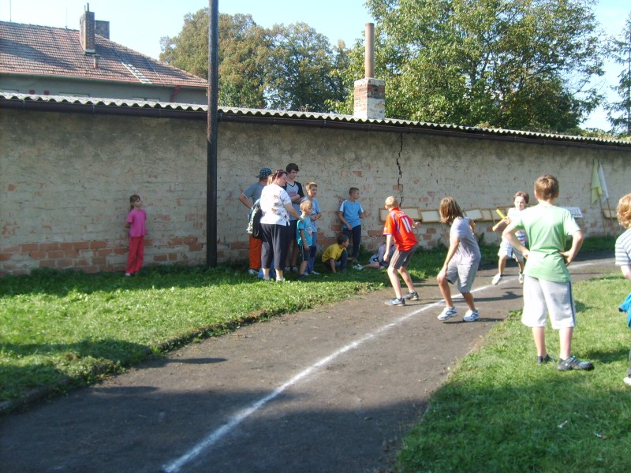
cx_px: 316
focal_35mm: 35
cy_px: 236
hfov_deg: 52.6
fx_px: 638
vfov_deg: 40.7
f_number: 2.8
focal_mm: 5.8
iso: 50
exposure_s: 1/350
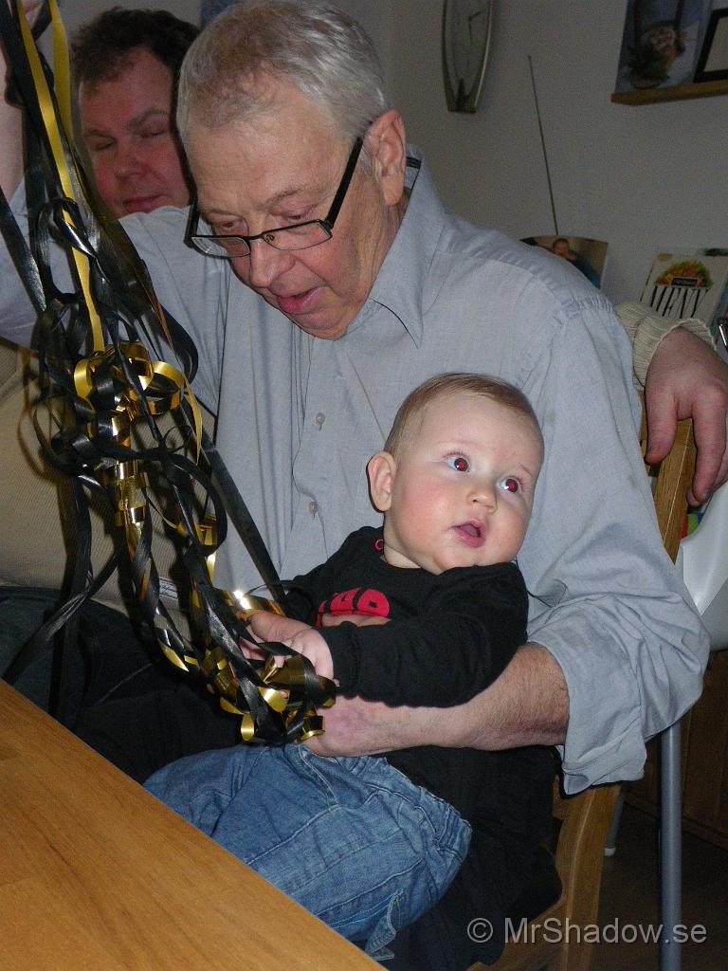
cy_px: 486
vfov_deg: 44.8
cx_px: 364
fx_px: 1178
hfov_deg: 34.3
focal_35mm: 42
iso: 400
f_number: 4.2
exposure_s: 1/60
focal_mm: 7.5
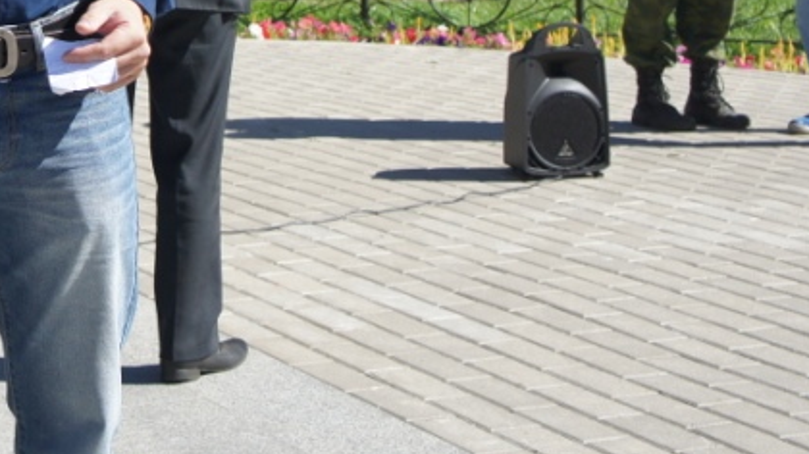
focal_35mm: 103
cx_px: -6
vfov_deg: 11.4
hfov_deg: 20.0
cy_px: -170
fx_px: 2215
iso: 200
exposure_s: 1/640
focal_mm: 27
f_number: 5.6
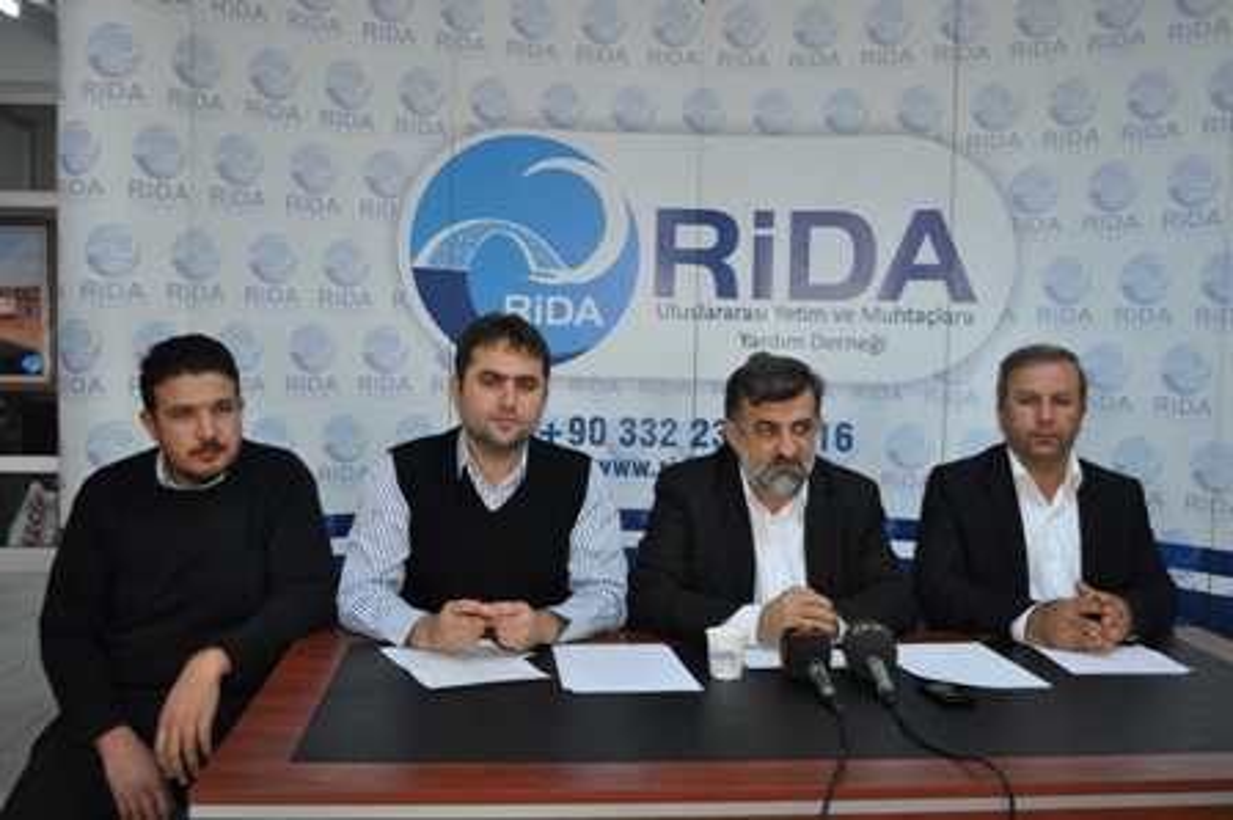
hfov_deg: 53.2
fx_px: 1232
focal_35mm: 36
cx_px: 616
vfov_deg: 36.8
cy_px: 410
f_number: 4
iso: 800
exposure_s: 1/60
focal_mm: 24
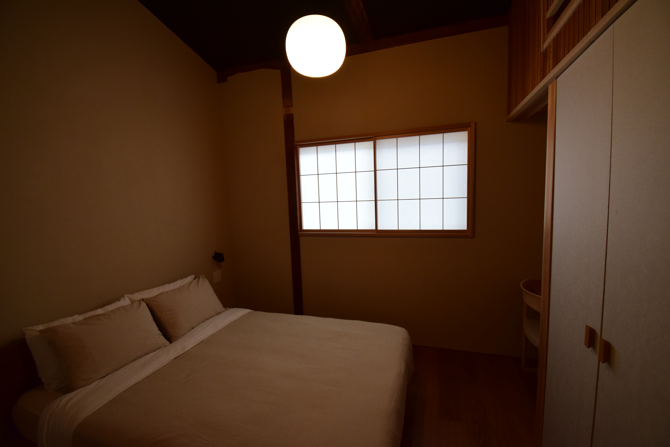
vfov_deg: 77.4
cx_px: 335
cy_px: 224
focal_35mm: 15
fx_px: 279
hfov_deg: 100.4
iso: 1000
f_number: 5.6
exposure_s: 1/45
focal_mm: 10
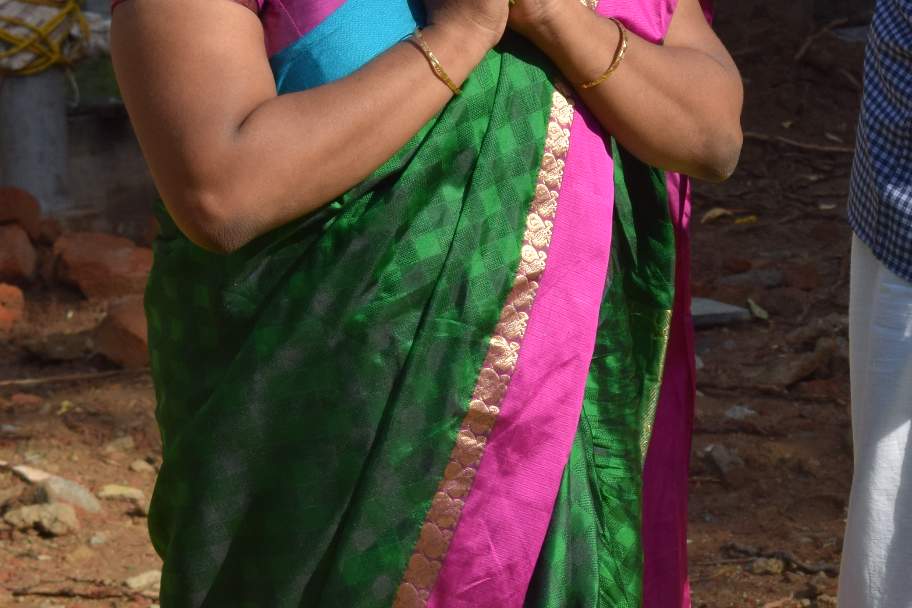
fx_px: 4382
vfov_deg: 7.9
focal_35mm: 173
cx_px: 1292
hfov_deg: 11.5
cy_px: 233
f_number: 10
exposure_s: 1/500
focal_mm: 40
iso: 200
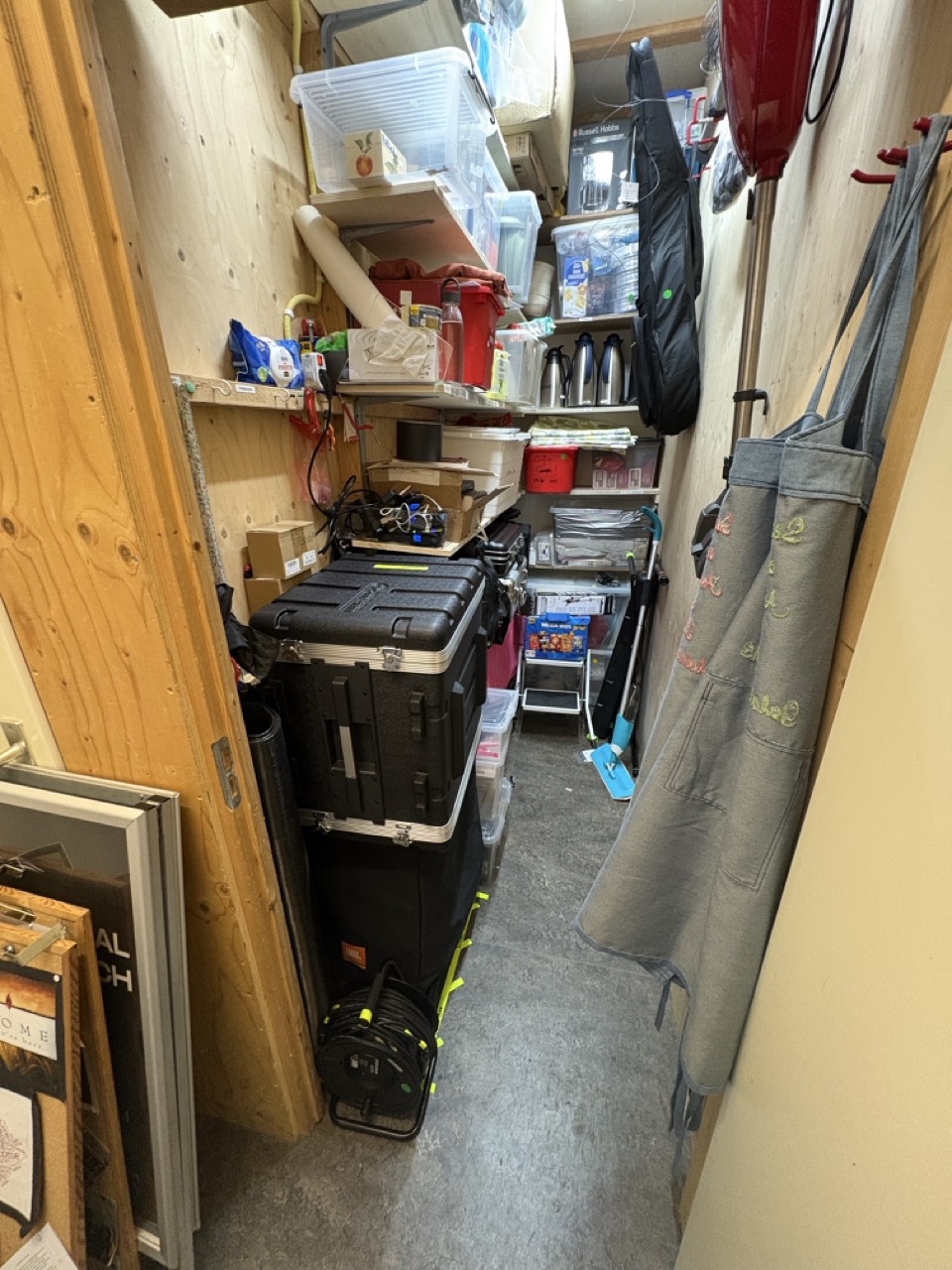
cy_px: 635
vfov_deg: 102.1
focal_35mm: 14
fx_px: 513
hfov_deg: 85.7
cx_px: 476
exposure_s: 1/50
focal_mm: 2.22
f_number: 2.2
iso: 400
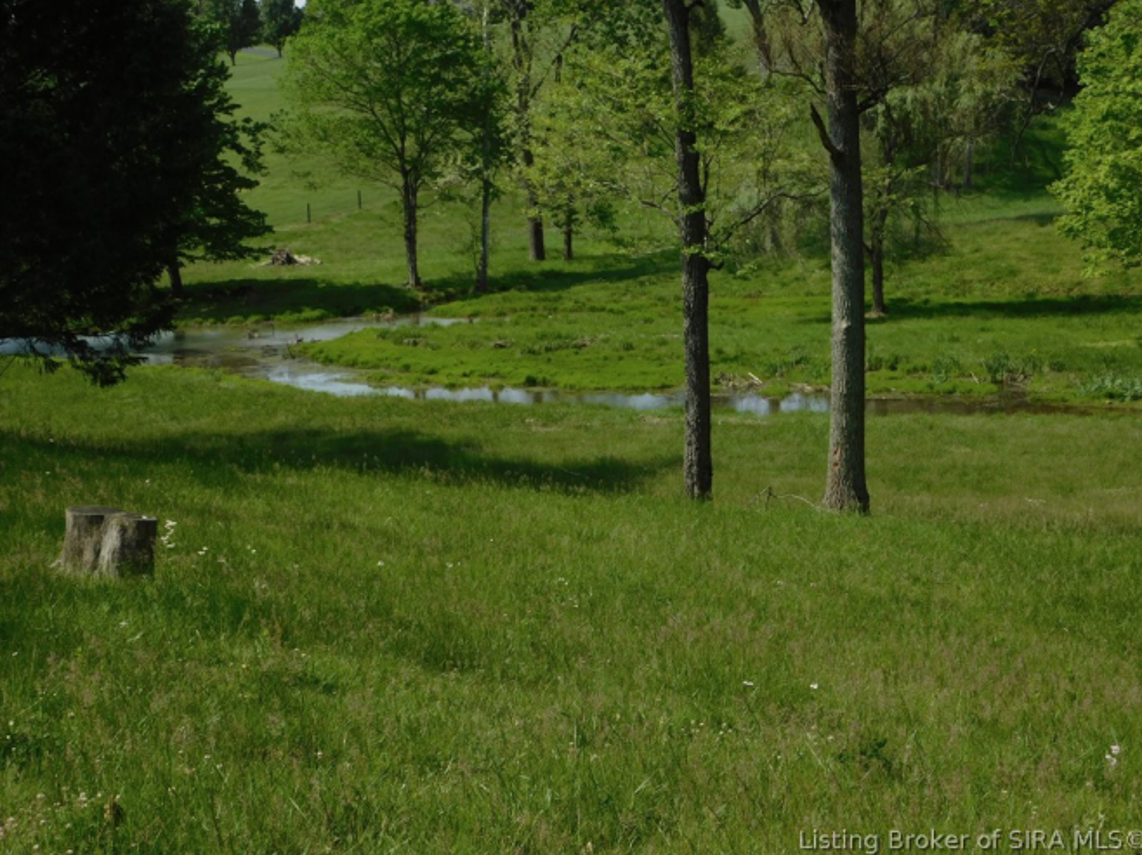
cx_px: 575
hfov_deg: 27.0
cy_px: 425
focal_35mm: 72
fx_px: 2374
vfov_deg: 20.4
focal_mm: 12.6
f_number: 4.3
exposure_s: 1/800
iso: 125
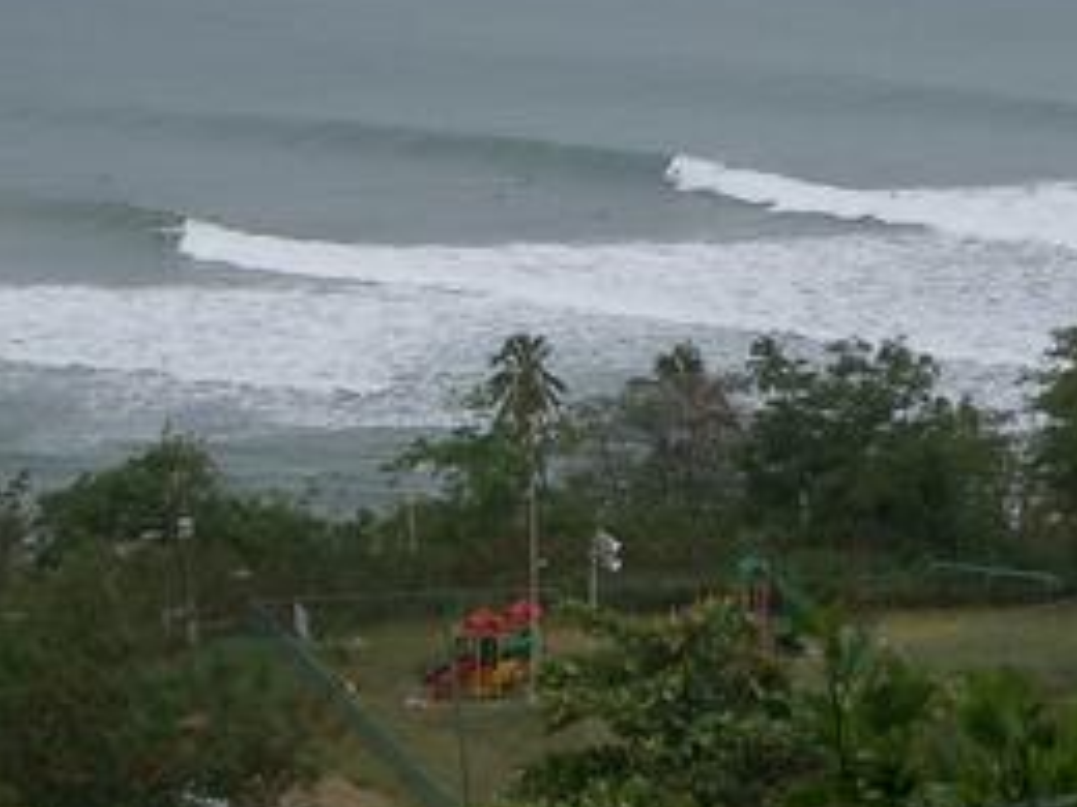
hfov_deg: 12.6
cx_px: 702
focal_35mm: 156
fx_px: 4854
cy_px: 199
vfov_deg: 9.5
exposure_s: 1/320
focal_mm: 12.2
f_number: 6.2
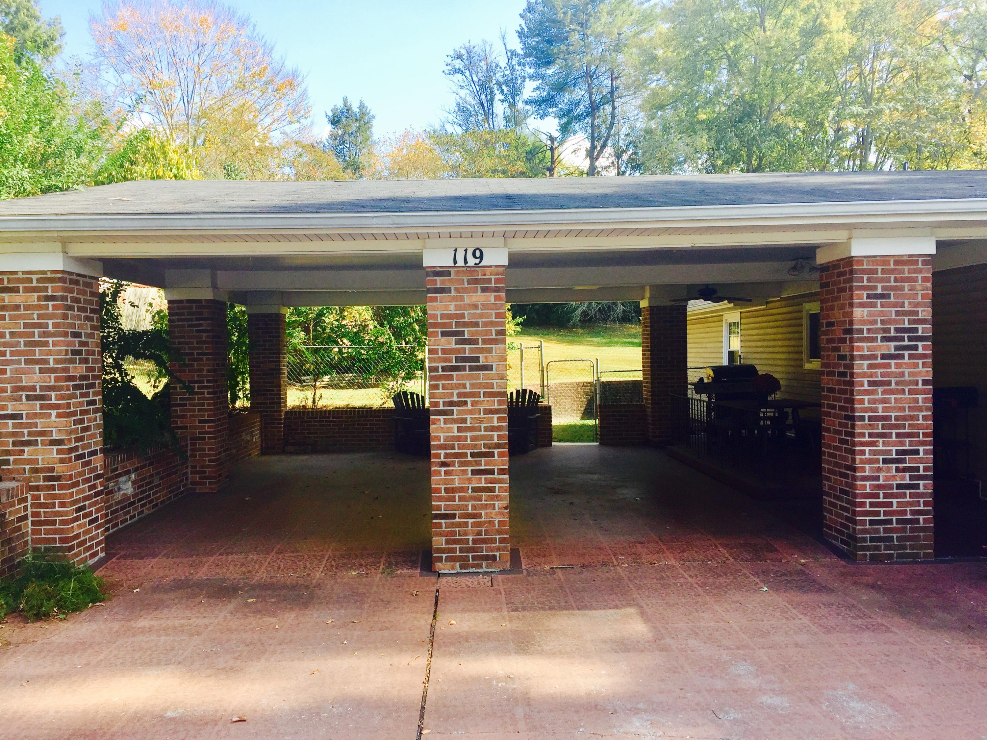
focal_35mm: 29
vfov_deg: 48.2
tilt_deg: -1.4
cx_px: 494
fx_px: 827
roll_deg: +0.1
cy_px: 370
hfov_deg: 61.7
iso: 32
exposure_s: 1/408
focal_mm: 4.15
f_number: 2.2
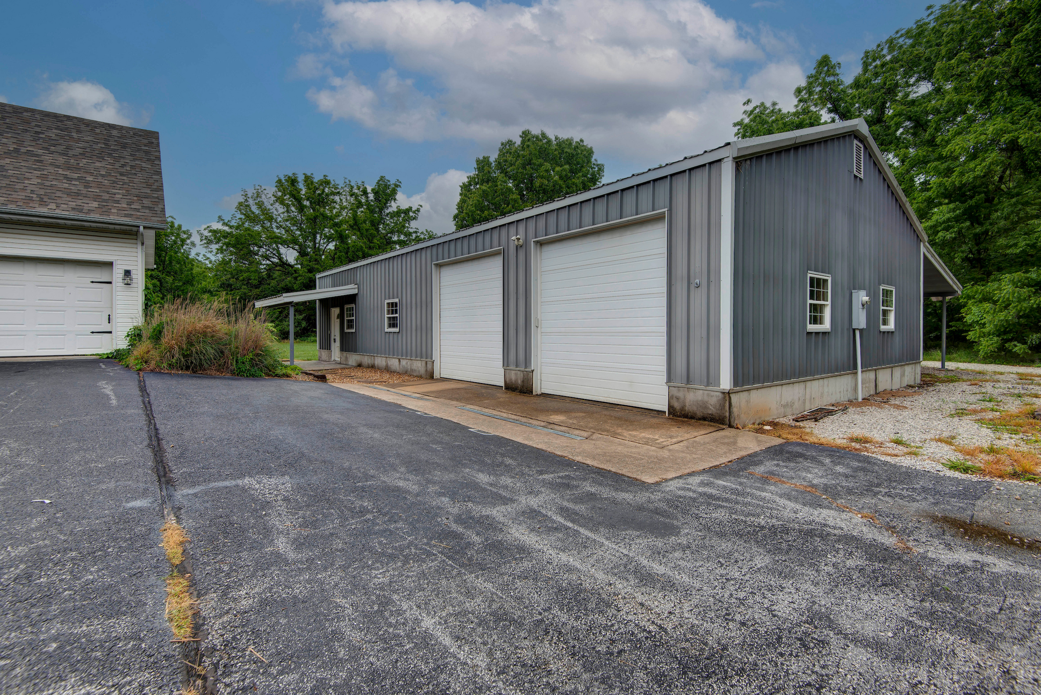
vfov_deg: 73.8
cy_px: 348
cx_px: 520
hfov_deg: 96.7
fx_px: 463
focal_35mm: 16
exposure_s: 1/125
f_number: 6.7
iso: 100
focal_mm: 16
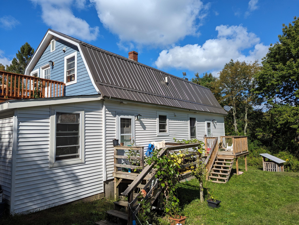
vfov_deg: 56.9
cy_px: 112
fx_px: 208
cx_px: 150
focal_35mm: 24
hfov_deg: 71.5
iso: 40
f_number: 1.85
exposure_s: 1/2695
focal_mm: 6.81
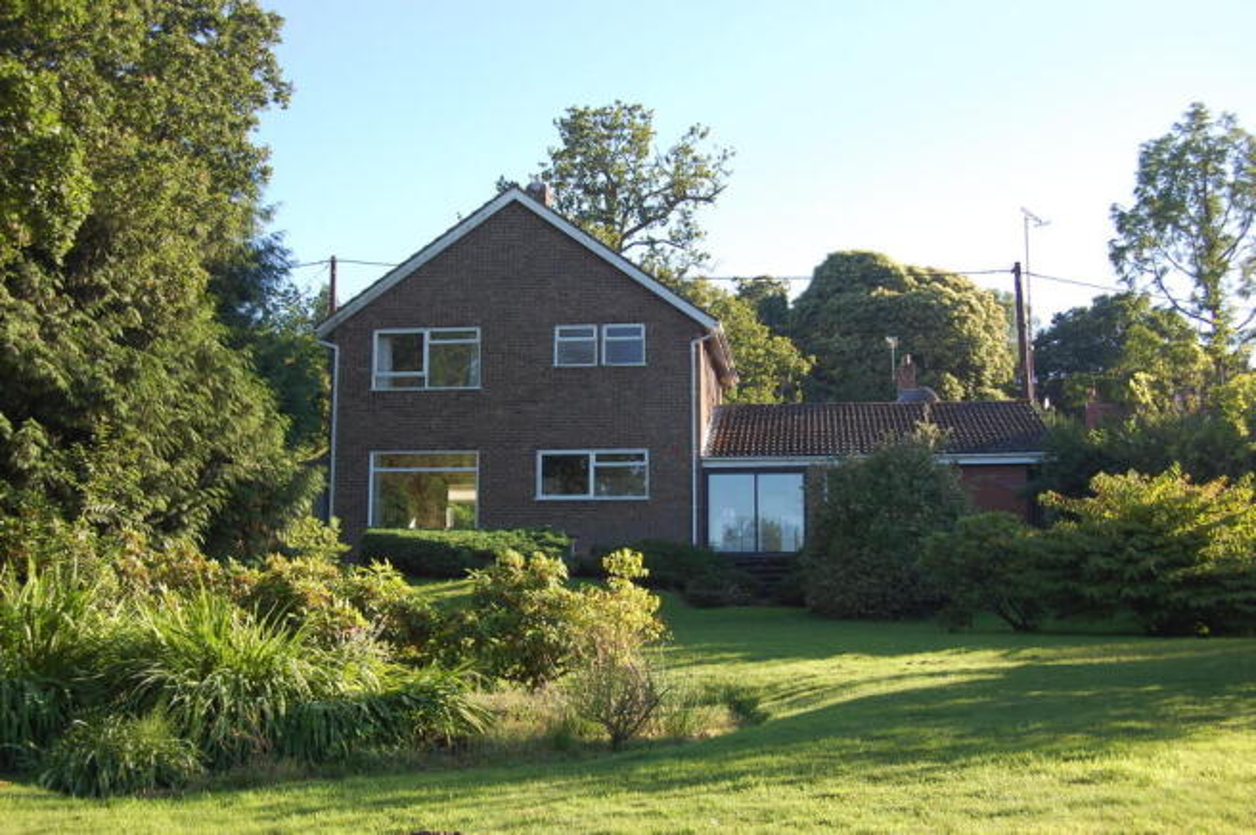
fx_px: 1621
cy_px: 418
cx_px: 628
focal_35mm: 46
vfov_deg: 28.9
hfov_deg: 42.4
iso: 200
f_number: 6.3
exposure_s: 1/160
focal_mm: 31
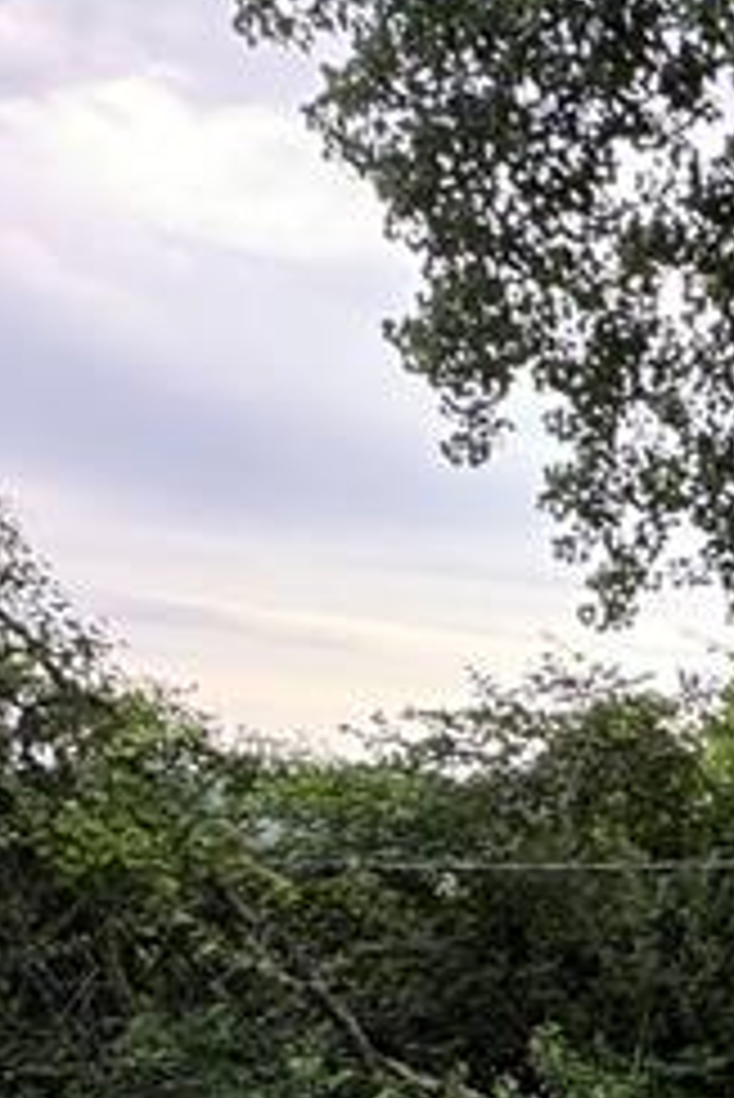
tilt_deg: -18.1
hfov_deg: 18.1
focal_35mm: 61
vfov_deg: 27.3
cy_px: 1444
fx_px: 1863
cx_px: 1283
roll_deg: -3.2
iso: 125
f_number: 2.2
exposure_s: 1/99
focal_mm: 2.22
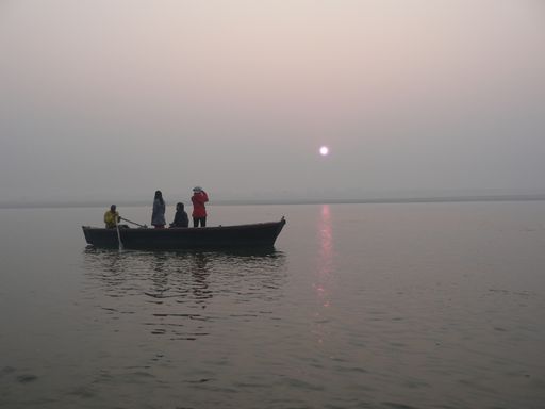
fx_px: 567
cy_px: 204
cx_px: 272
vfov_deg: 39.7
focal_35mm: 36
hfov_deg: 51.4
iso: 80
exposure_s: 1/200
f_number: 2.8
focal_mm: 6
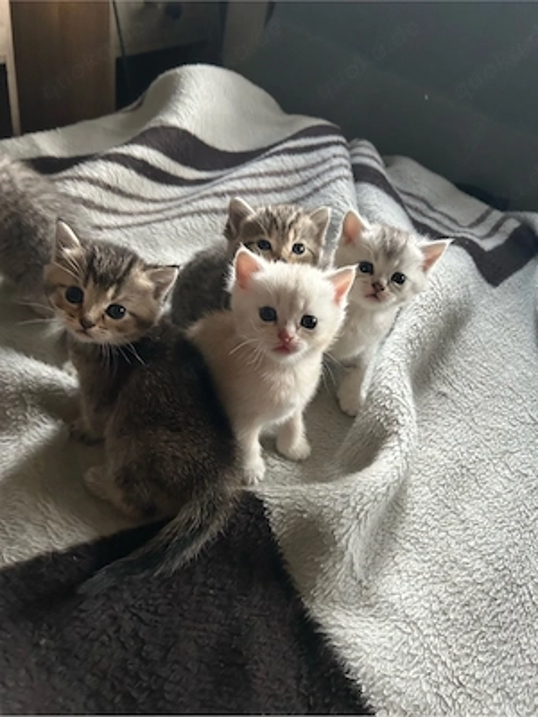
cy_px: 358
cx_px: 269
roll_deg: -16.4
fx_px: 539
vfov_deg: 67.3
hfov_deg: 53.1
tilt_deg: -39.5
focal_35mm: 26
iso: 500
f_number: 1.5
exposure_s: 1/46
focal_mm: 5.7
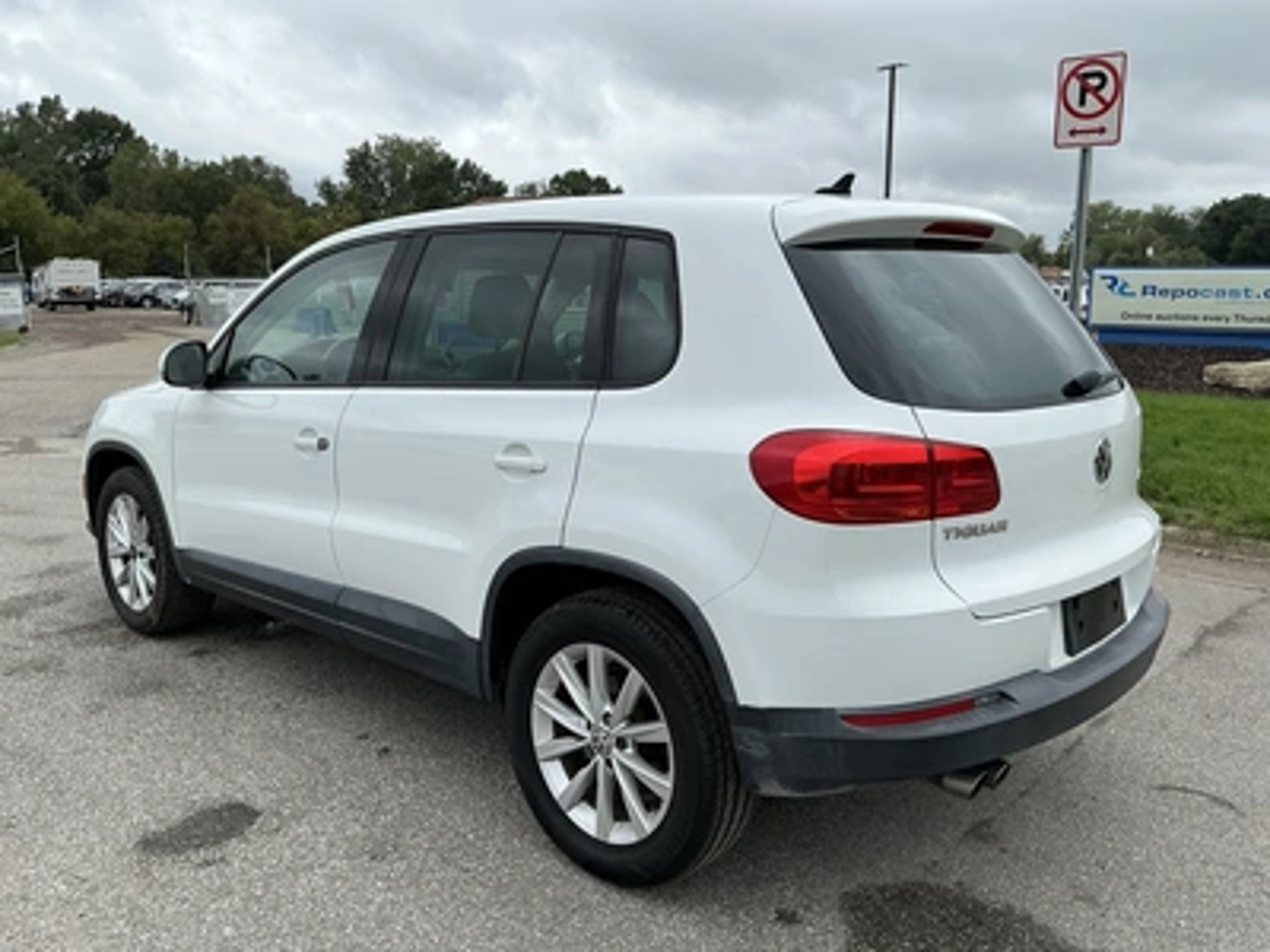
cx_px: 635
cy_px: 476
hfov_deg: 63.4
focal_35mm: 28
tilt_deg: -8.3
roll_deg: +0.8
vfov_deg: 49.7
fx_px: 1027
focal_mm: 3
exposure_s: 1/666
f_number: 1.8
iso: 25
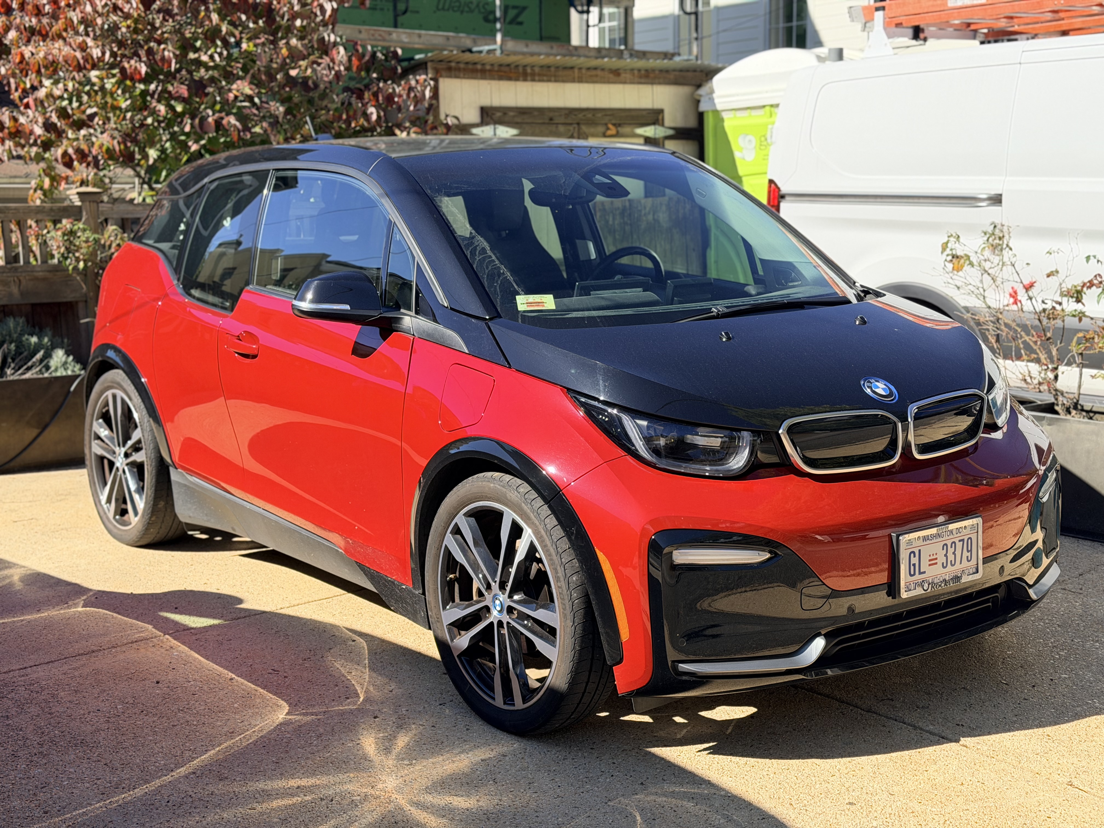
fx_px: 1531
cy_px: 414
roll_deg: +1.4
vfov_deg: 30.3
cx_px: 552
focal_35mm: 48
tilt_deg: -8.5
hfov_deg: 39.7
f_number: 1.78
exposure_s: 1/2415
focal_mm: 6.76
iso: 100
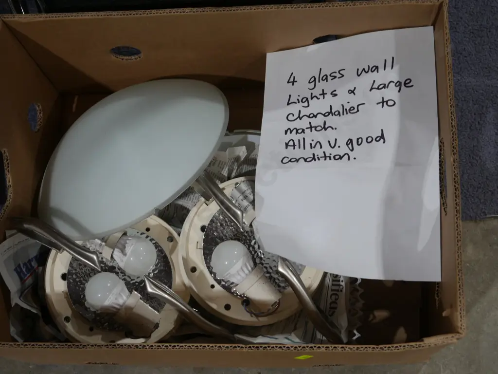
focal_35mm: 56
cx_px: 249
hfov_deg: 34.3
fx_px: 806
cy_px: 187
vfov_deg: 26.1
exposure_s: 1/60
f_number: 5.3
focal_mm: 28
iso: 500
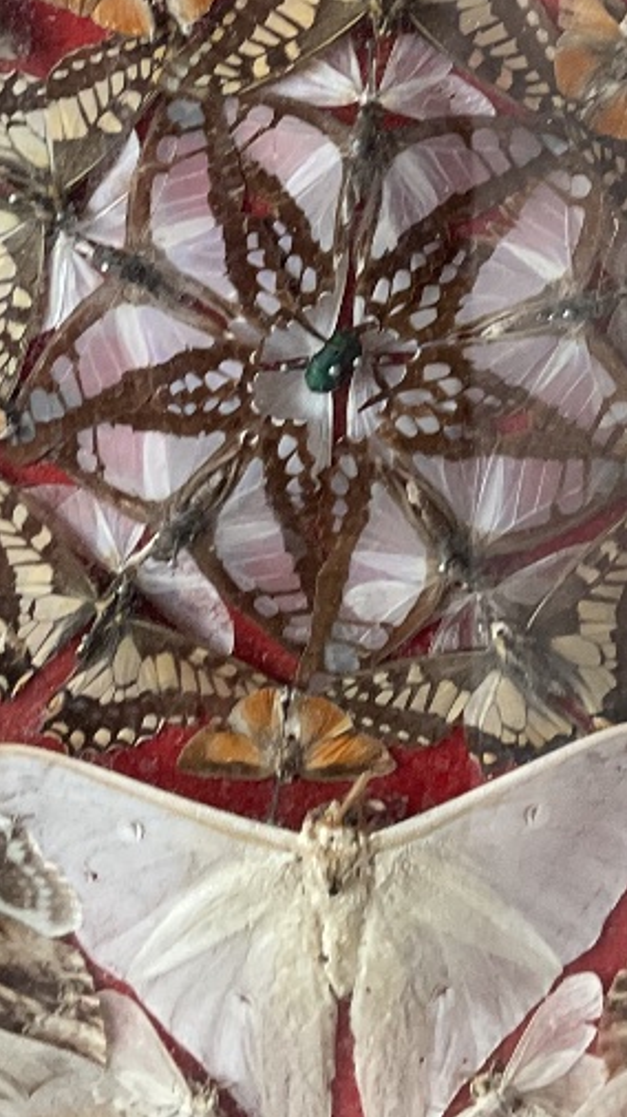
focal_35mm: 75
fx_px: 2220
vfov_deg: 27.3
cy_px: 115
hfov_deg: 16.1
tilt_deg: -88.1
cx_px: 389
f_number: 1.8
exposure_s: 1/60
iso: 64
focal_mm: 3
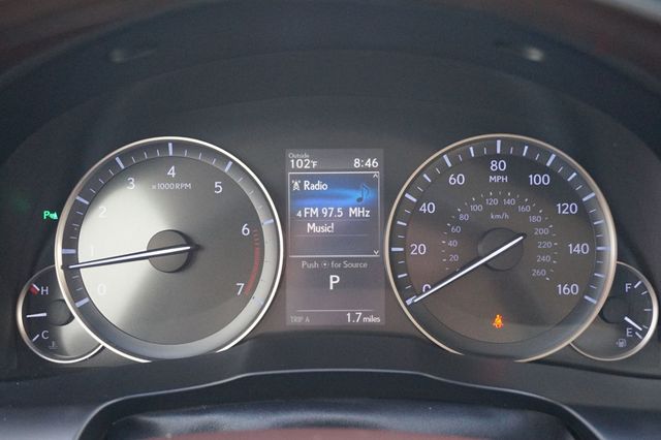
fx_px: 853
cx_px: 330
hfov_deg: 42.3
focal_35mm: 46
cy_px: 220
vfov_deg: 28.9
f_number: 5
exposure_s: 1/160
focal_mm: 31
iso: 3200
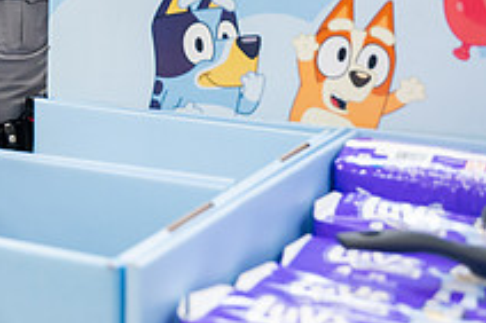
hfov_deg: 23.3
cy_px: -2
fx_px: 1066
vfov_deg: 16.9
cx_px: -110
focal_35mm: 79
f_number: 2.8
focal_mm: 28
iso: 2000
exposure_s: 1/500
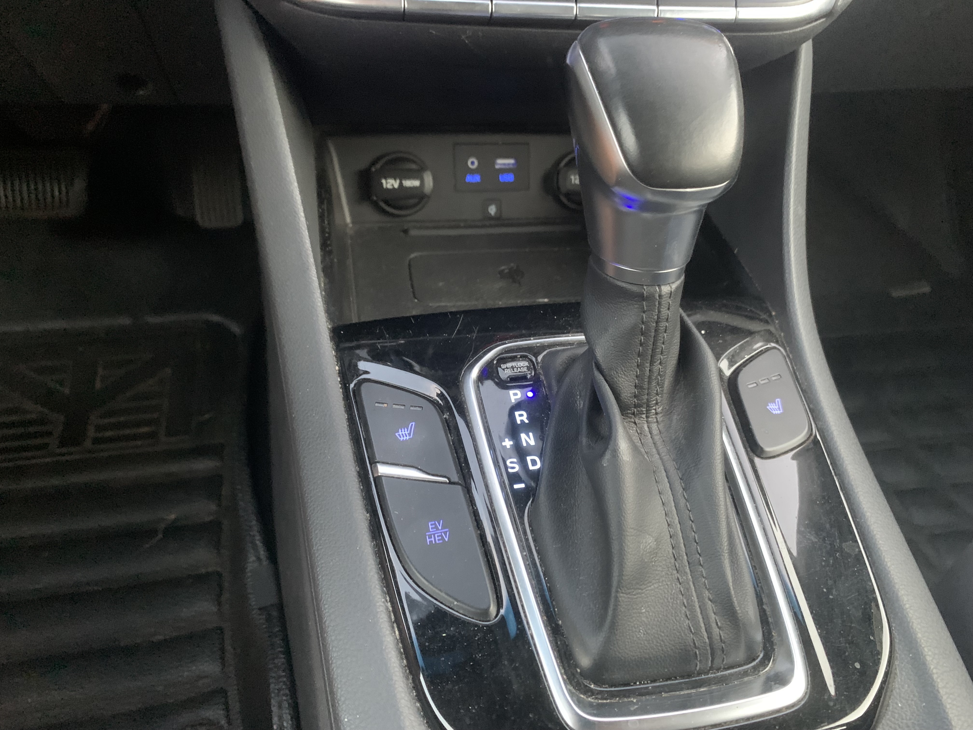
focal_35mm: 26
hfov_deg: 67.3
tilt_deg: -38.5
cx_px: 486
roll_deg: -3.1
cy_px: 365
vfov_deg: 53.1
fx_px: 731
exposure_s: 1/30
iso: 640
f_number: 1.8
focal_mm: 4.25
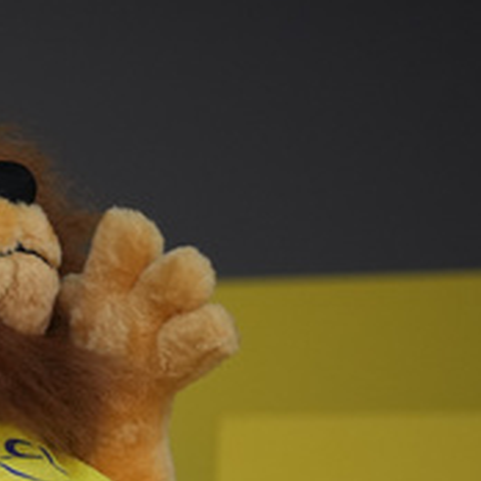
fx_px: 10674
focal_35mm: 679
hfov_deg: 2.6
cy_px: 915
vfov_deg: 2.6
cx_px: -752
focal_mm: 136
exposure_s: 1/4000
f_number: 2.8
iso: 640
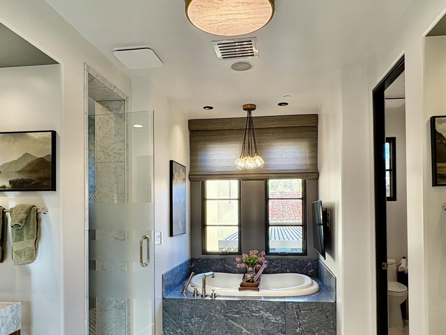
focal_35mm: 27
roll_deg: +0.6
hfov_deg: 65.3
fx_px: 348
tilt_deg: +0.4
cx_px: 227
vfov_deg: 50.9
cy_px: 207
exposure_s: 1/128
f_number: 2.2
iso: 100
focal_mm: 2.22
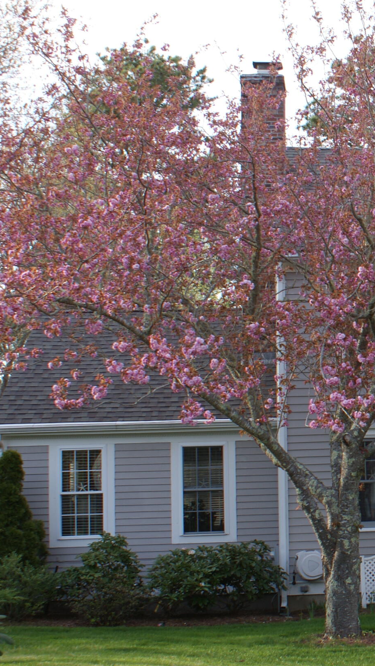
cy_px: 345
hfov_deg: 14.9
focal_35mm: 75
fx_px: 1326
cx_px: 570
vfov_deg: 28.2
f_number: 6.3
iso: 100
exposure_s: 1/60
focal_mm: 26
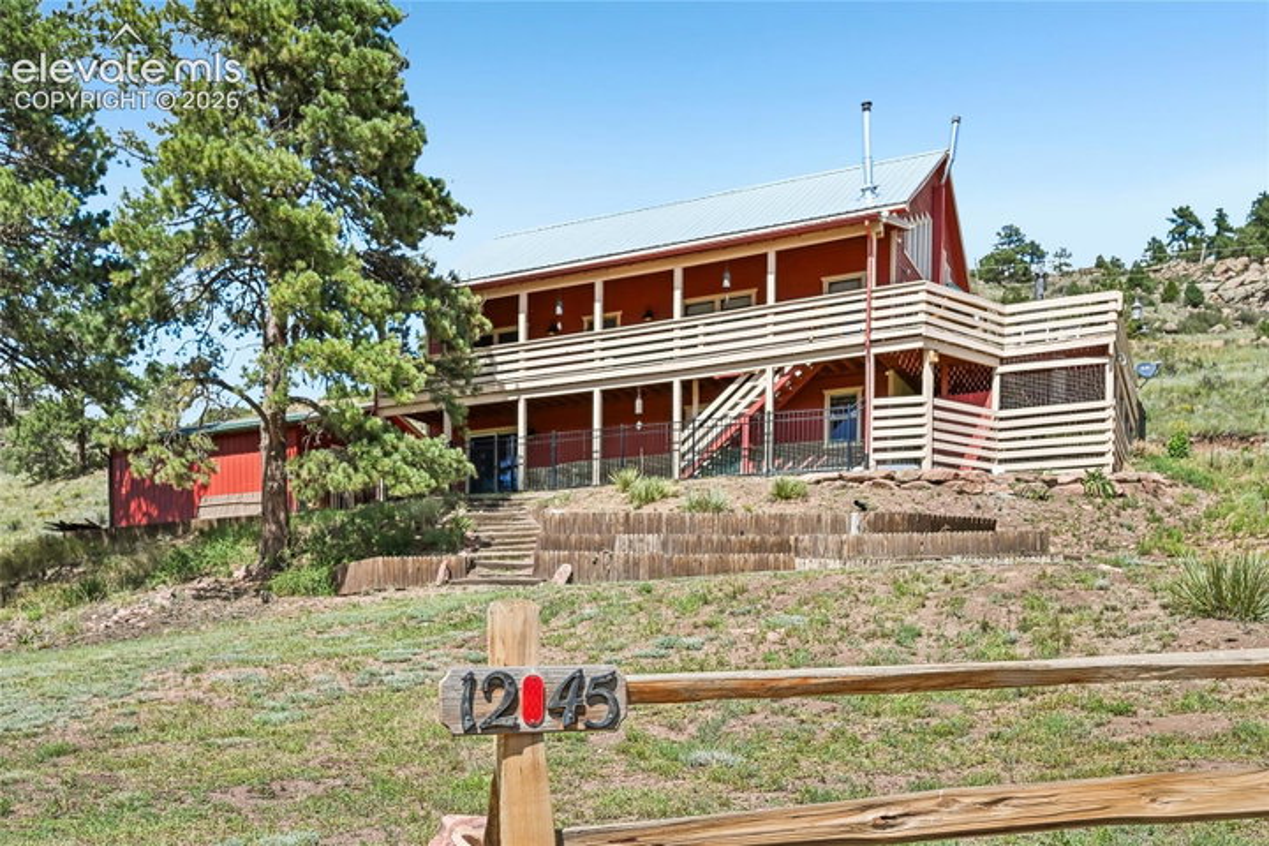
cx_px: 634
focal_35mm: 30
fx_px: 1057
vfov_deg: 43.6
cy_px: 423
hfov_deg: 61.9
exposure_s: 1/160
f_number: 9
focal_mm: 30
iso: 64
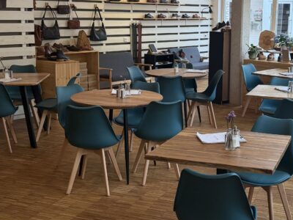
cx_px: 206
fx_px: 457
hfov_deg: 35.0
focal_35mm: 54
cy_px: 83
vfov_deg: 26.9
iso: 200
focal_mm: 6.76
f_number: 1.78
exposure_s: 1/100
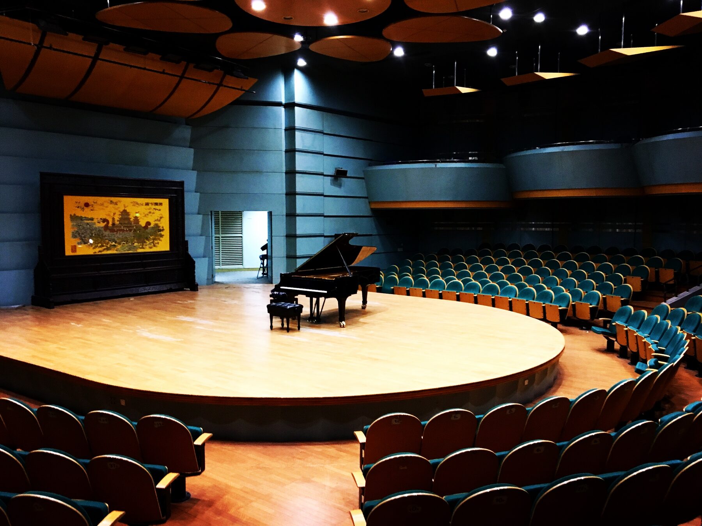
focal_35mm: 29
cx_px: 351
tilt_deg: -6.5
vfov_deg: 48.2
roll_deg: -0.3
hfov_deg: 61.7
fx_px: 588
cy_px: 263
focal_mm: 4.15
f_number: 2.2
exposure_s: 1/20
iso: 200
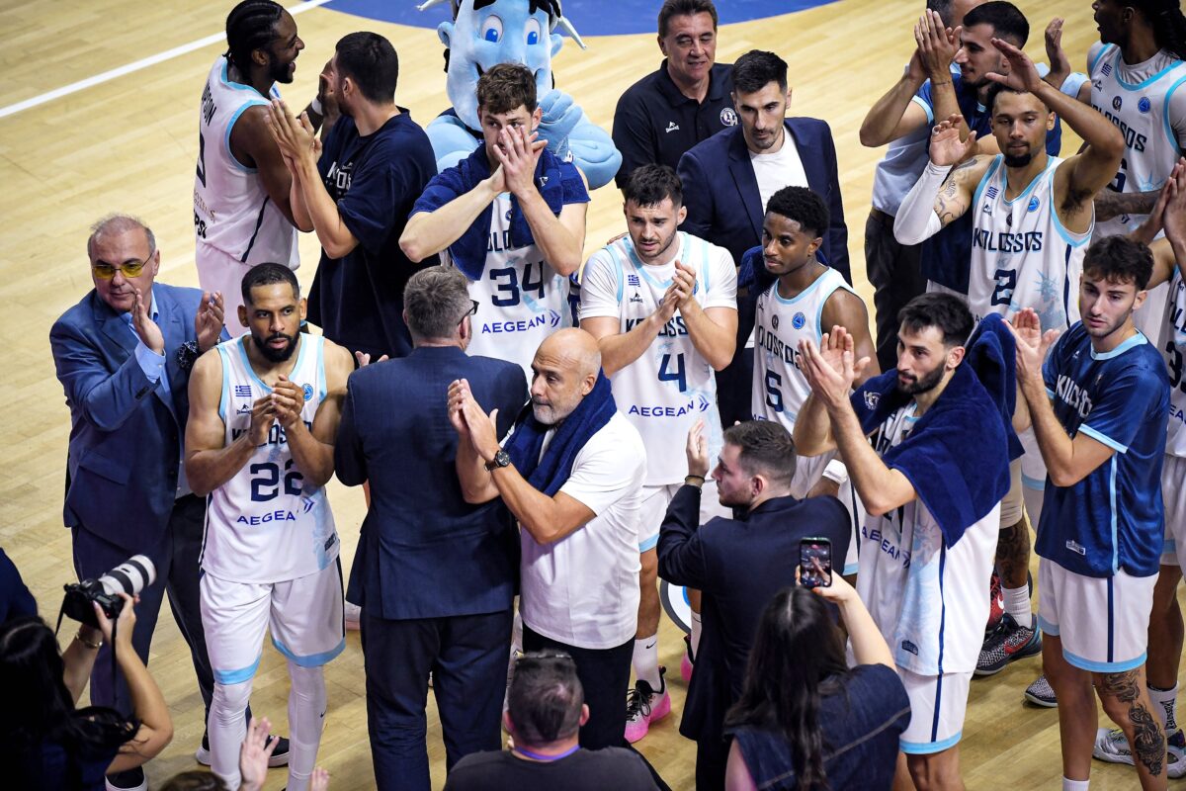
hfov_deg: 14.2
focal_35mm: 145
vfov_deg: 9.5
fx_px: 4777
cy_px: 396
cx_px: 593
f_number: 4
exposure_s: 1/1250
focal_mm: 145
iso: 5000
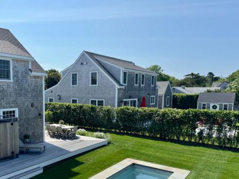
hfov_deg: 55.8
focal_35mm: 32
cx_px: 82
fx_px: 221
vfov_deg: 43.7
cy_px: 115
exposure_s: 1/5348
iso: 80
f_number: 1.78
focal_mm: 6.76
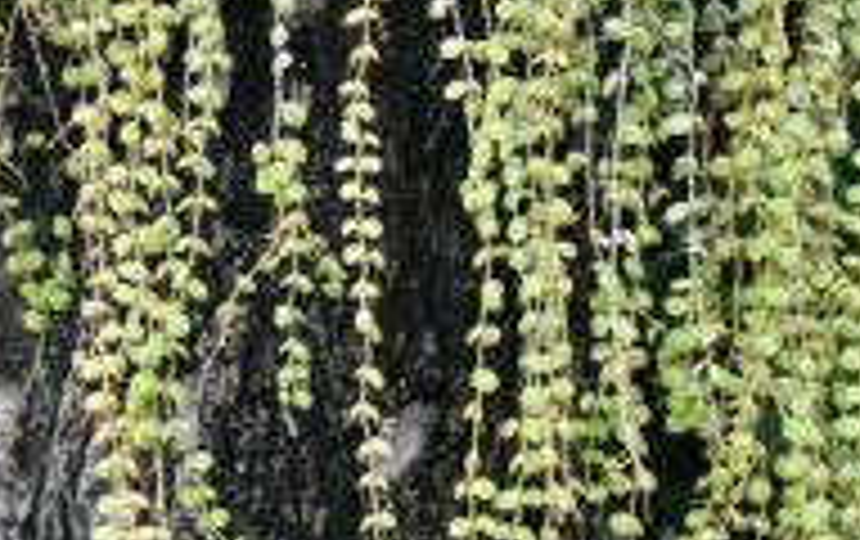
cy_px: -434
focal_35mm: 289
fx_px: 6784
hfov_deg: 7.2
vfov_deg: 4.5
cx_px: 23
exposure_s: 1/450
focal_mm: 35
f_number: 3.6
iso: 320
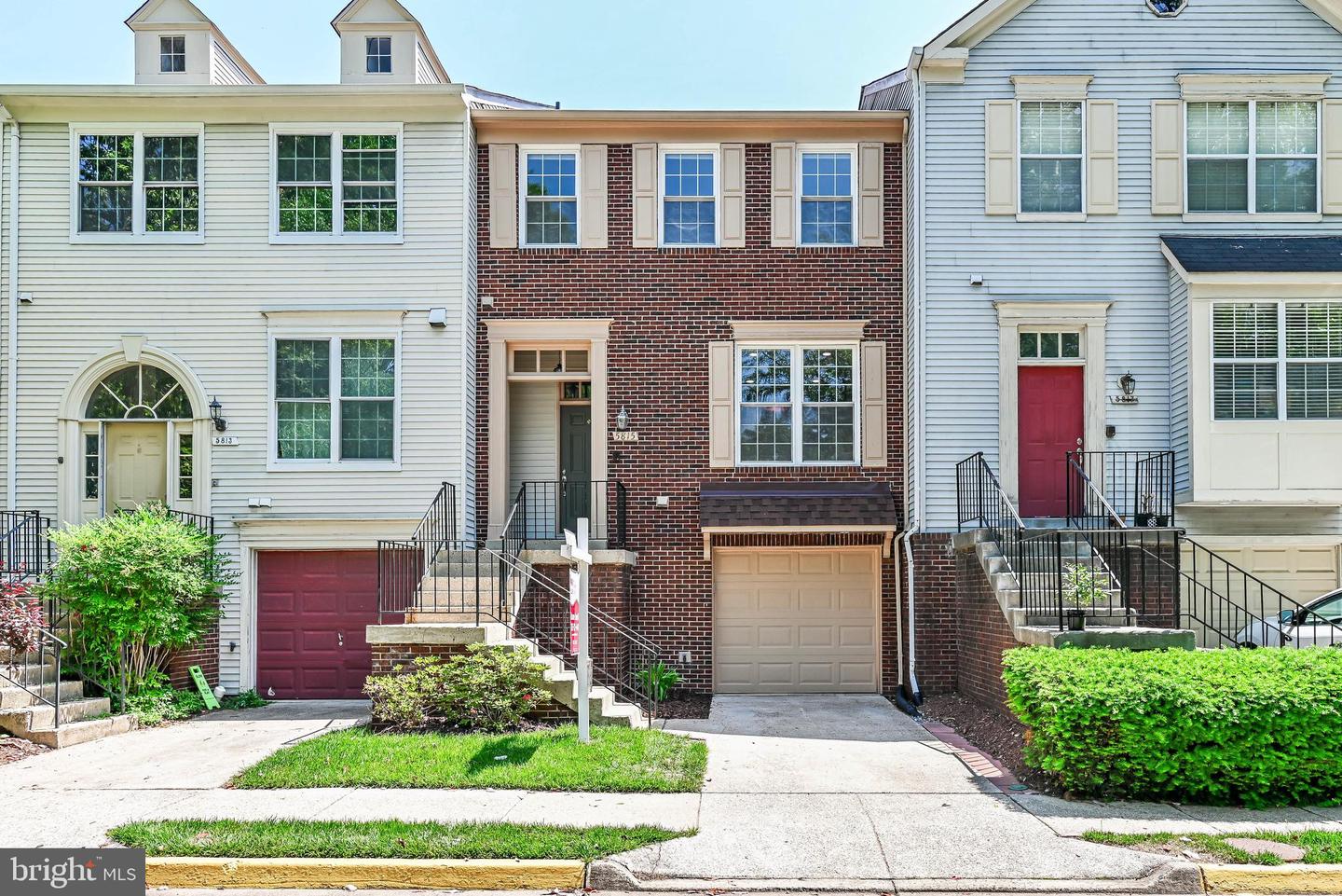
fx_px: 895
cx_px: 671
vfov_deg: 53.2
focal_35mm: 24
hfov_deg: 73.7
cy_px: 448
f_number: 5.6
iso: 110
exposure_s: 1/250
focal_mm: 24
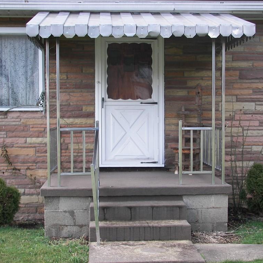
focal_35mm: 65
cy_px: 132
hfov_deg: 26.5
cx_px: 139
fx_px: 559
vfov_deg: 26.5
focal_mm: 9.2
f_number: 2.8
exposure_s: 1/125
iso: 50
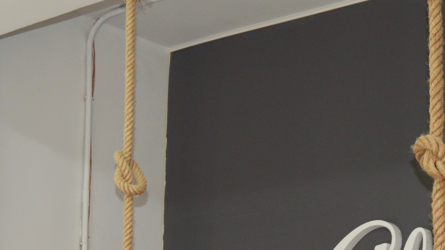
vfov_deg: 12.5
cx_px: 272
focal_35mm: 93
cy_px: 351
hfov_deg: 22.9
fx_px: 1097
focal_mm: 18
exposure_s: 1/60
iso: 400
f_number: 4
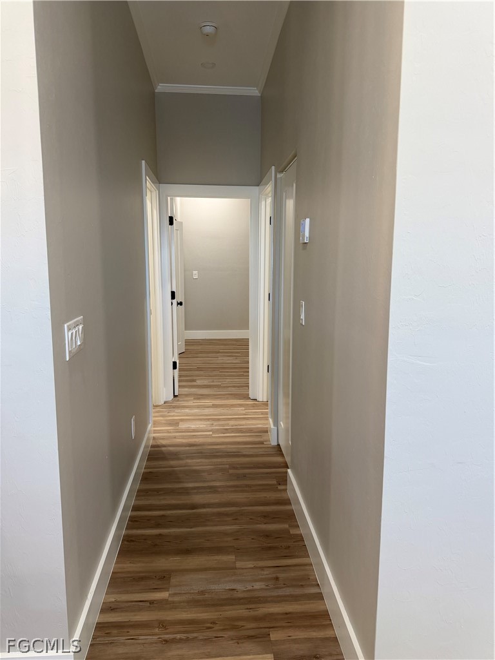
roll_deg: +0.2
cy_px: 330
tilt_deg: -8.2
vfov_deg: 71.6
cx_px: 248
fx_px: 458
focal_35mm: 24
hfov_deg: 56.8
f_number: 1.78
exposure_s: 1/60
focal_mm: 6.76
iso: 200
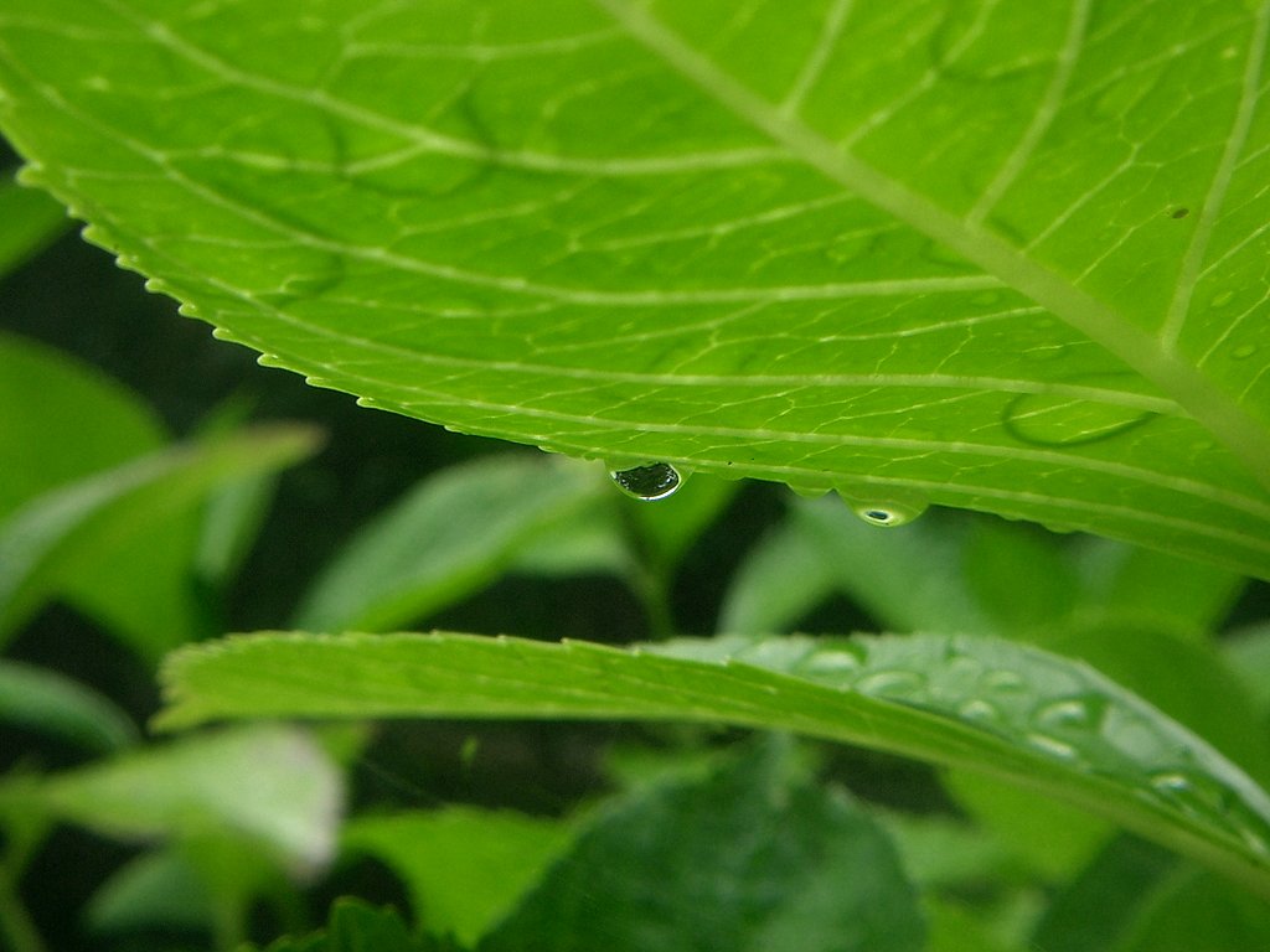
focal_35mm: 49
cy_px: 476
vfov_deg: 29.7
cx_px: 635
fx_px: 1798
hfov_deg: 38.9
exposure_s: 1/125
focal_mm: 8.2
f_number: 5
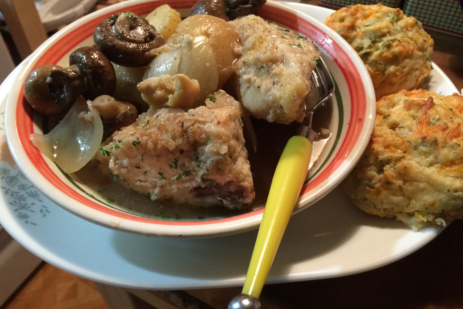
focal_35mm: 31
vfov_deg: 42.3
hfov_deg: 60.3
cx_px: 232
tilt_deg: -47.8
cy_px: 144
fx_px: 399
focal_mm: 4.15
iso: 200
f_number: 2.2
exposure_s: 1/30
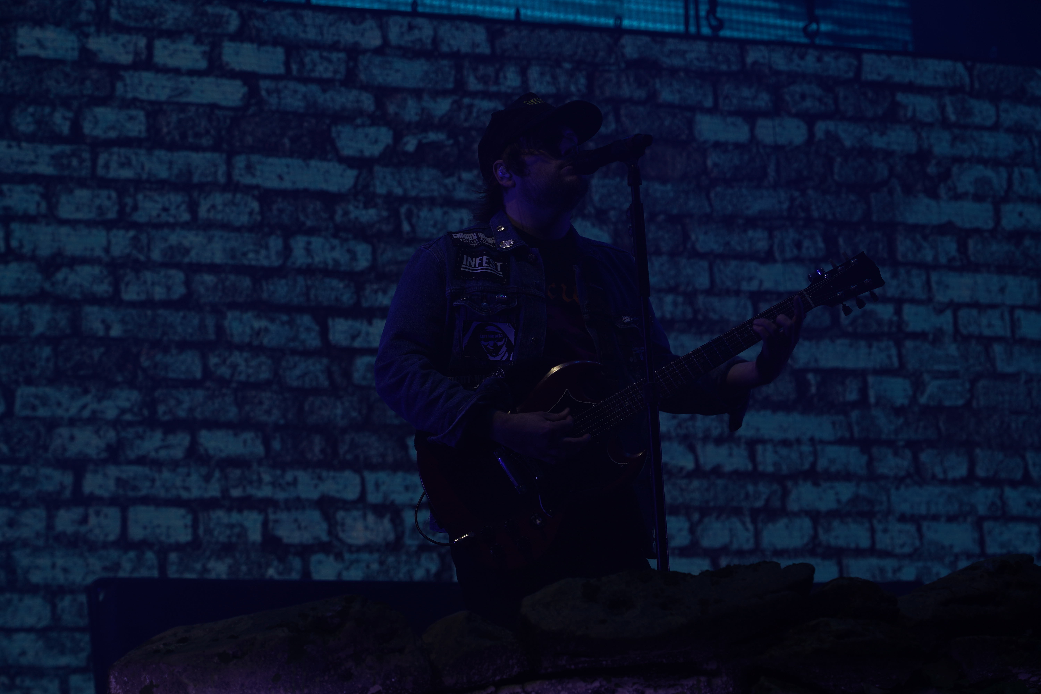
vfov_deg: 13.0
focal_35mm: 105
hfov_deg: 19.5
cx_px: 520
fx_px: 3036
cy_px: 347
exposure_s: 1/320
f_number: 6.3
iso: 100
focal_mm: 105
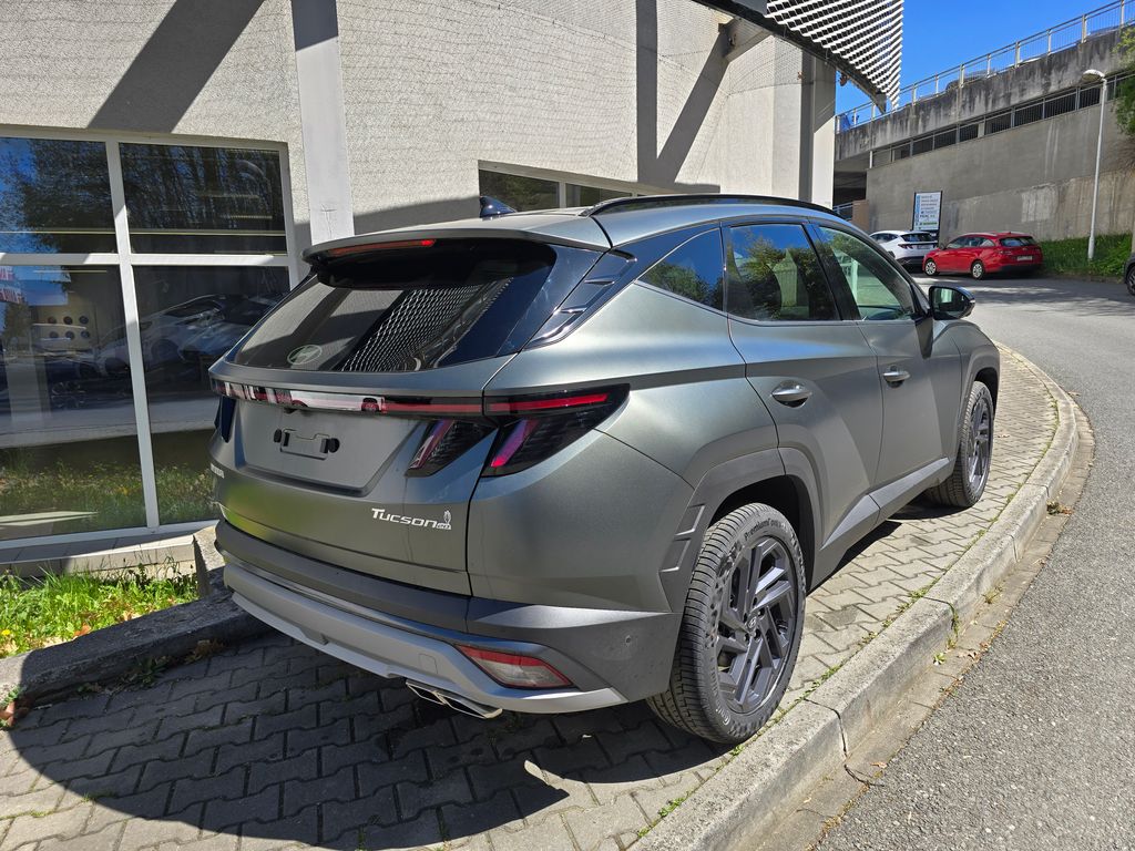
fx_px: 754
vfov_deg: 58.9
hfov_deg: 73.9
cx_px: 568
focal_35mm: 23
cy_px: 426
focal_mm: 6.3
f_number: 1.7
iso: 12
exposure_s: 1/378
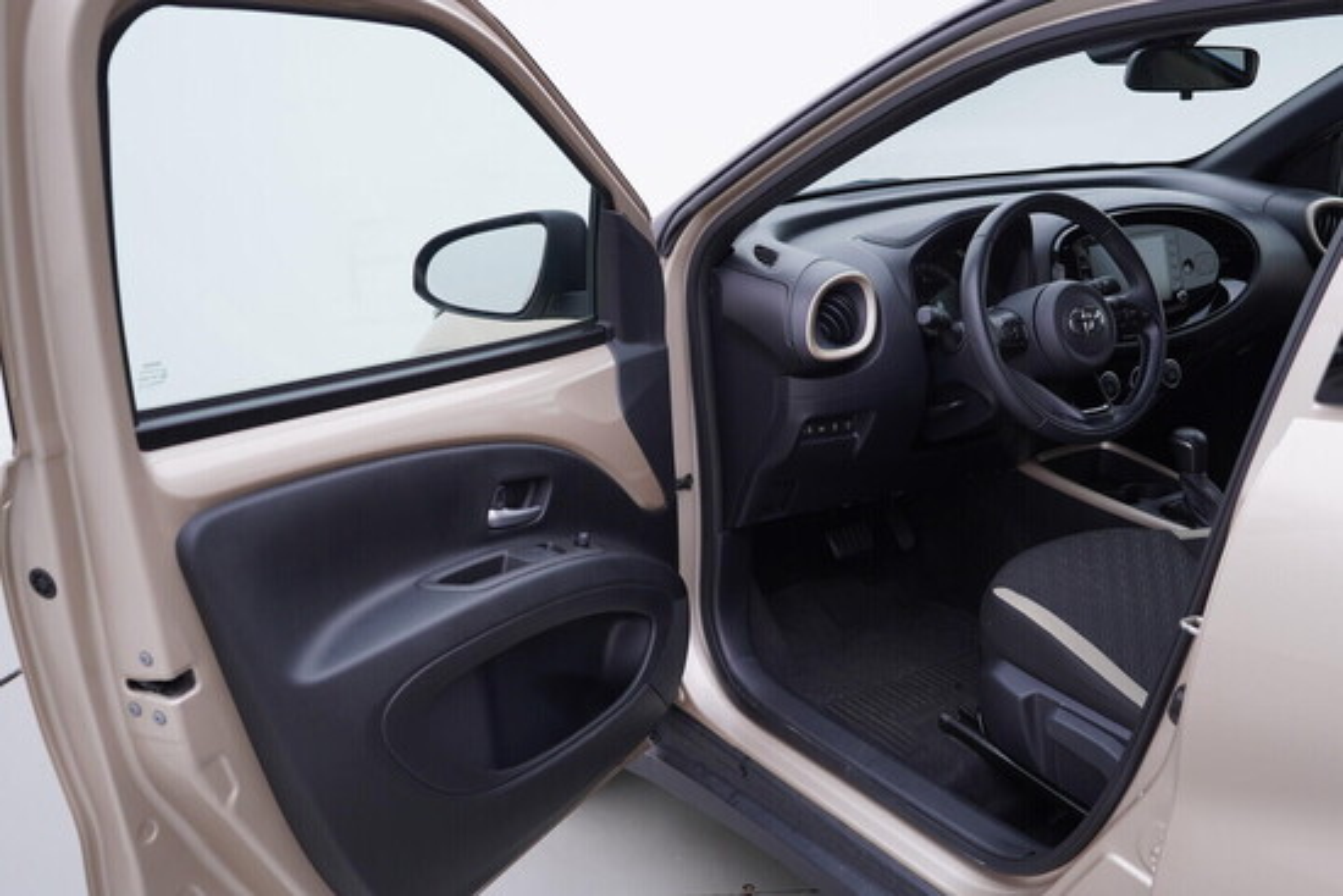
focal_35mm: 36
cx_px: 672
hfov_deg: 53.1
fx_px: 1343
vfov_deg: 36.9
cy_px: 448
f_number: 3.2
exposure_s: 1/50
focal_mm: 24
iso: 125
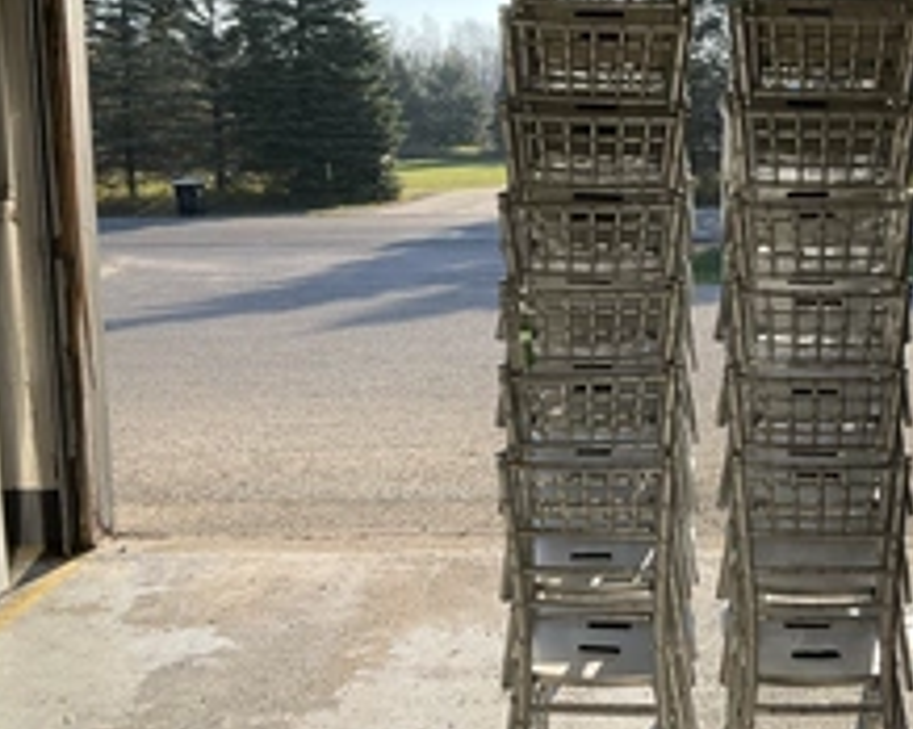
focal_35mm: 52
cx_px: 674
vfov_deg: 29.1
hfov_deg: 35.3
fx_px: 1404
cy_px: 310
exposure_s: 1/666
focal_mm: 3
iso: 25
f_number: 1.8
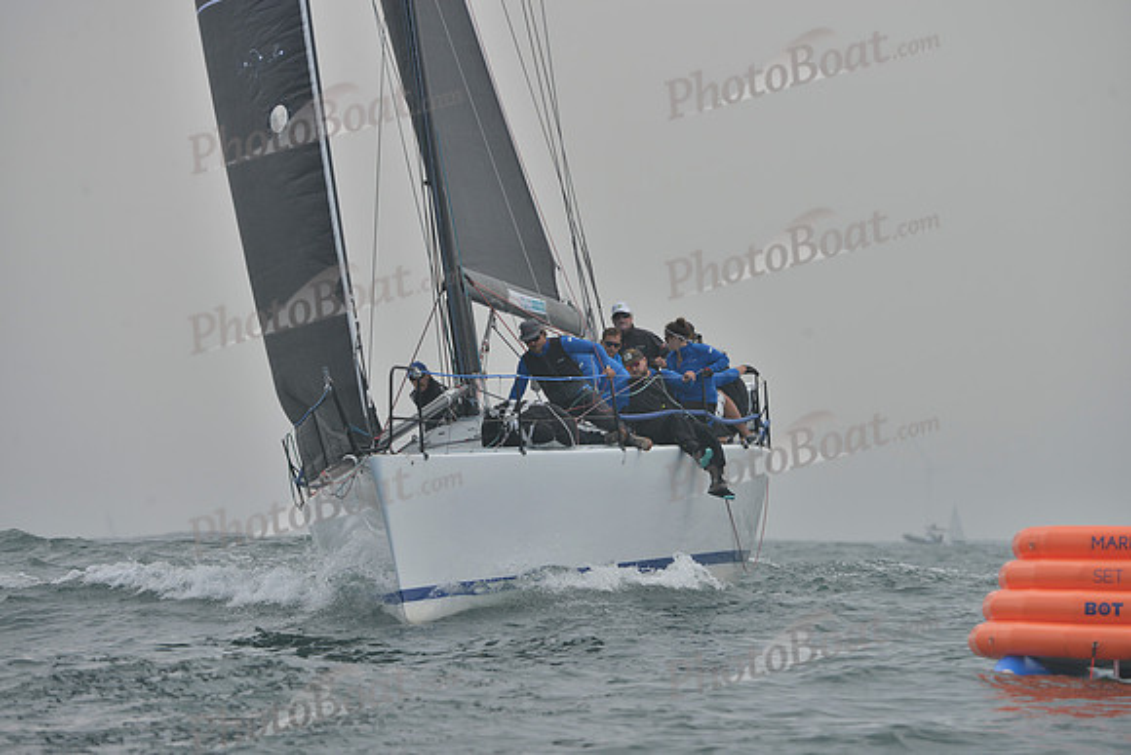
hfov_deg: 5.7
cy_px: 378
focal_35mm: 360
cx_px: 566
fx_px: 11312
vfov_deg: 3.8
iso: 280
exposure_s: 1/800
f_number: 8
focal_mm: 360
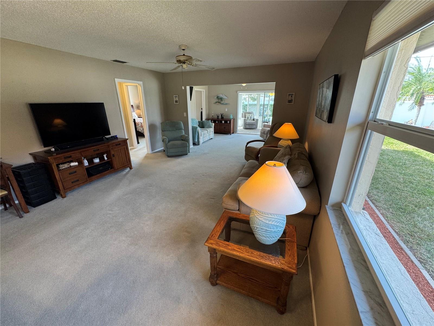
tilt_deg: -20.2
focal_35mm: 14
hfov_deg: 102.1
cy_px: 163
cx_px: 217
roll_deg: +0.2
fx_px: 176
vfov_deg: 85.7
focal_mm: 2.22
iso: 125
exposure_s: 1/120
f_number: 2.2
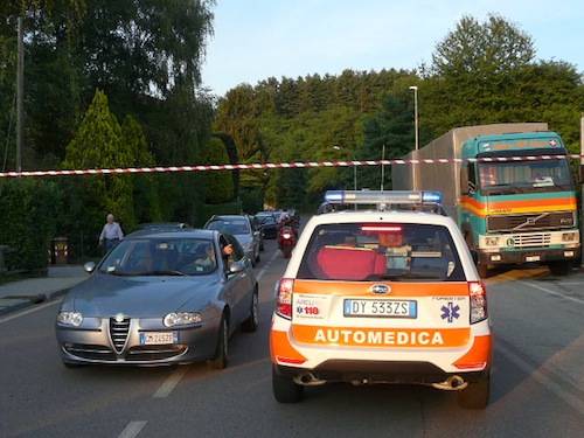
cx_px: 292
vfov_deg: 32.2
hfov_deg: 42.1
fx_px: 759
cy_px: 219
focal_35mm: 45
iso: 100
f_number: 2.8
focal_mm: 4.6
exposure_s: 1/250
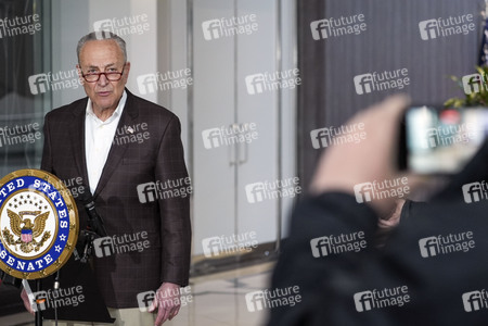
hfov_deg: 15.5
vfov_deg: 10.4
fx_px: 1789
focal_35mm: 132
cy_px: 163
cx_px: 244
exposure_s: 1/320
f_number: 5
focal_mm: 132
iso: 3200
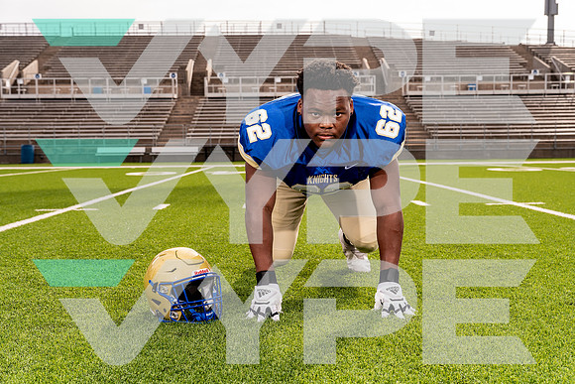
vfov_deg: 30.5
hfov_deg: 44.5
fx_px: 703
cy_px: 192
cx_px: 288
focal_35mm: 44
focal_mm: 44
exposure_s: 1/250
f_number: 5.6
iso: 100
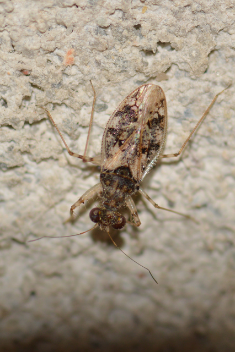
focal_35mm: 150
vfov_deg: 13.7
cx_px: 118
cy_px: 176
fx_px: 1470
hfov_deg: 9.1
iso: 100
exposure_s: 1/200
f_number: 14
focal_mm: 100
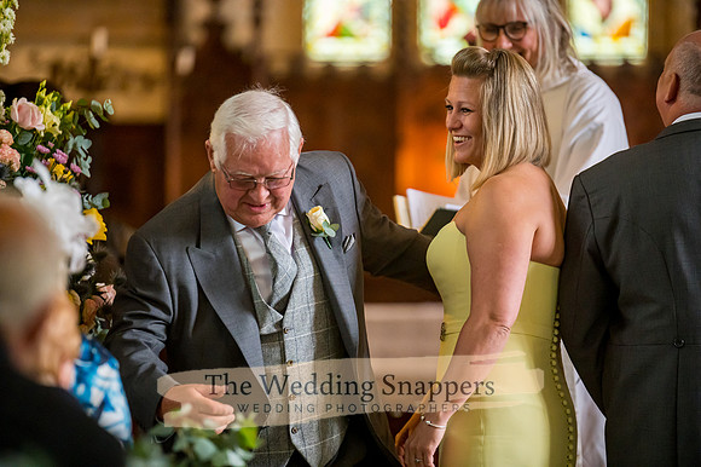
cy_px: 234
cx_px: 350
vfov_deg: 4.6
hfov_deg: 6.9
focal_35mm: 300
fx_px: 5838
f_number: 2.8
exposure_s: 1/400
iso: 5000
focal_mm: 300
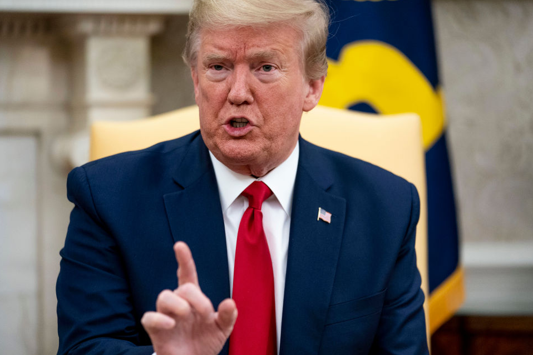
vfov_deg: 8.9
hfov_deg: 13.3
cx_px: 261
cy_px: 175
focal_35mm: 154
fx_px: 2280
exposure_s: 1/200
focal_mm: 144
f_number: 2.8
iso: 2500
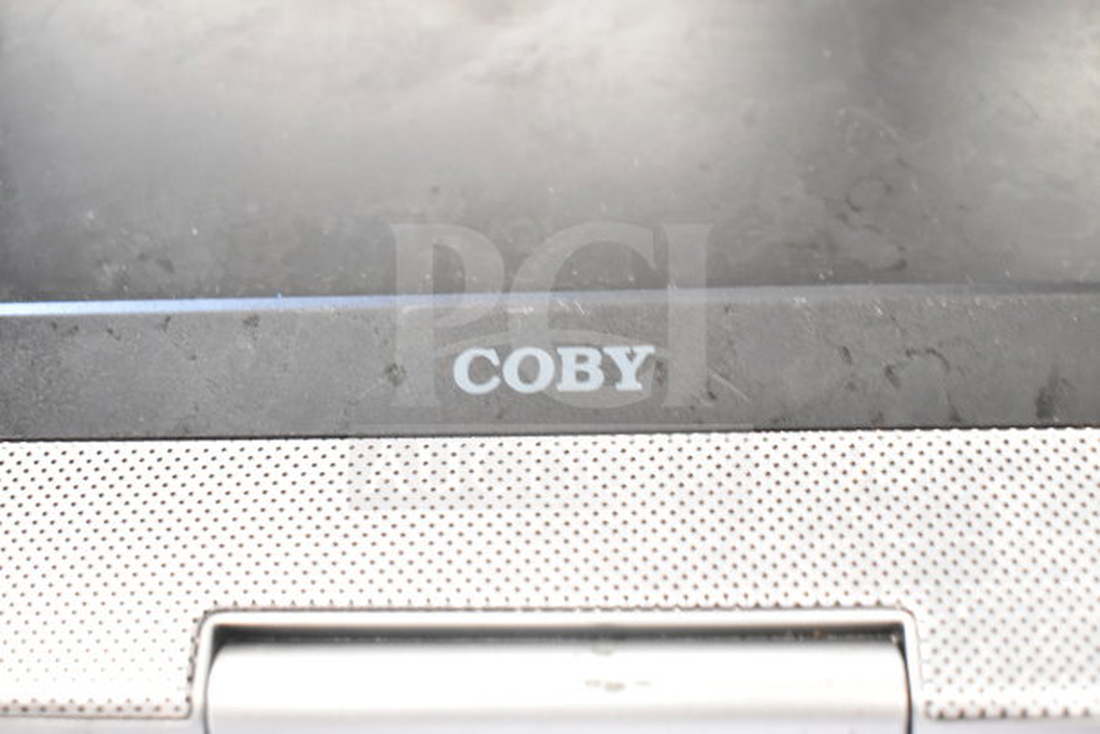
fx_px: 1375
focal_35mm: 45
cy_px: 367
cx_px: 550
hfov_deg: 43.6
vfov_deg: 29.9
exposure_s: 1/50
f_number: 4.2
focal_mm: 30
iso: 2000
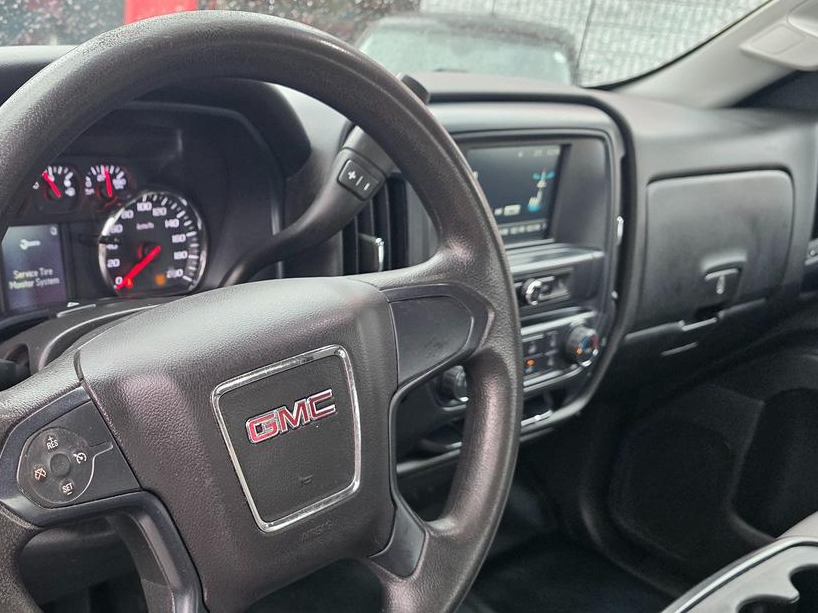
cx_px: 226
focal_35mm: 36
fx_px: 850
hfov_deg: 49.7
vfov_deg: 39.3
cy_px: 390
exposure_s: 1/120
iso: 160
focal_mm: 6.3
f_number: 1.7
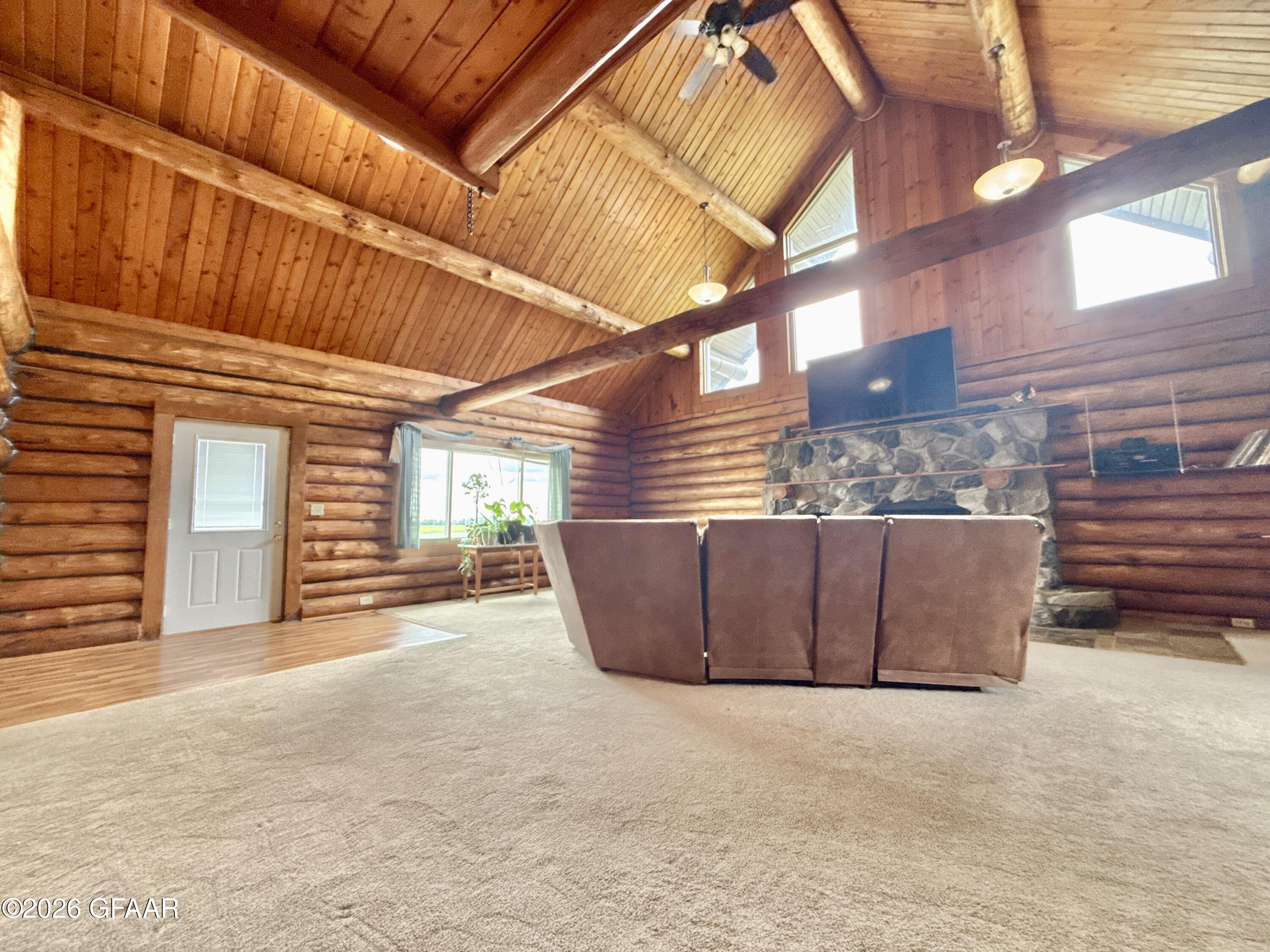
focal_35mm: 14
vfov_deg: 85.7
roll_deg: +0.2
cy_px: 476
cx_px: 635
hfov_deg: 102.1
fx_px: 514
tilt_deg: +3.9
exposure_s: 1/120
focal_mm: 2.22
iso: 500
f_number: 2.2
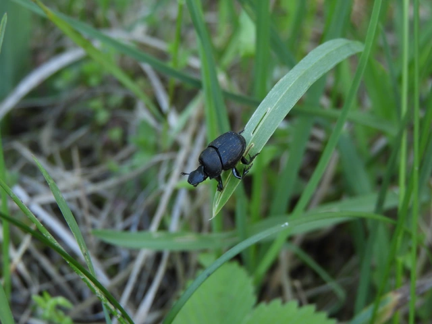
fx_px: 1061
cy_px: 162
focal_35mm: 85
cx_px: 216
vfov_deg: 17.4
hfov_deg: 23.0
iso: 200
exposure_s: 1/100
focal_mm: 15.2
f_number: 4.5
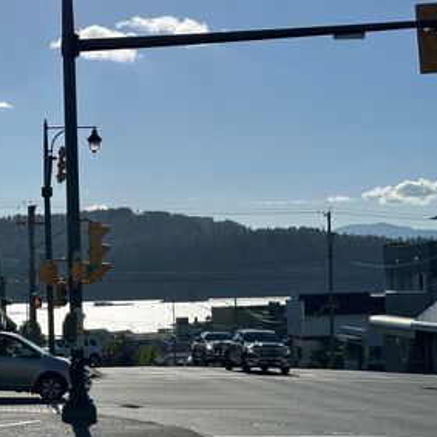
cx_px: 130
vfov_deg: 23.0
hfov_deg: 22.9
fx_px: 1071
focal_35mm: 75
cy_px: 252
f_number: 1.78
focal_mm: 6.86
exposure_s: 1/12048
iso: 64
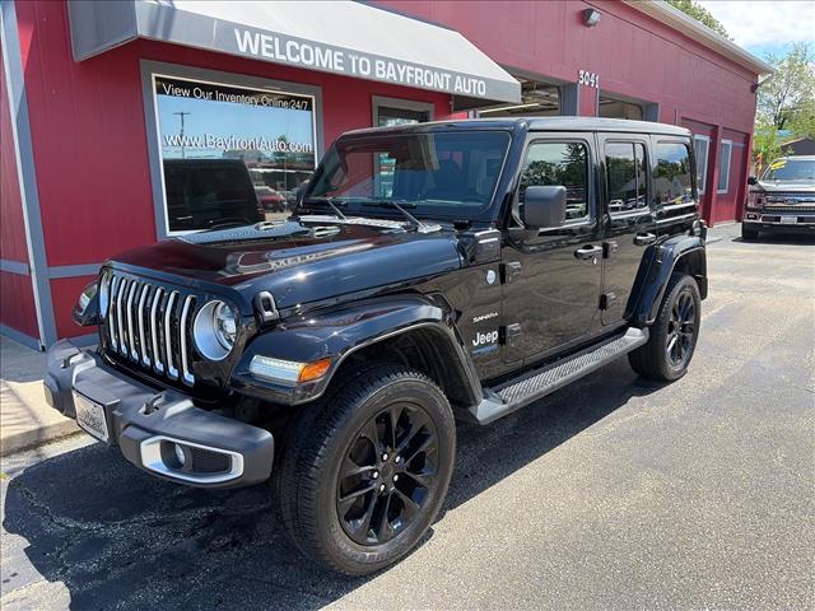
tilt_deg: -10.8
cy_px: 306
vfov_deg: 53.1
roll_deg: +1.1
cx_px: 408
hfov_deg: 67.3
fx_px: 612
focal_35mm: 26
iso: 50
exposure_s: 1/1032
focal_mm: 5.96
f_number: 1.6
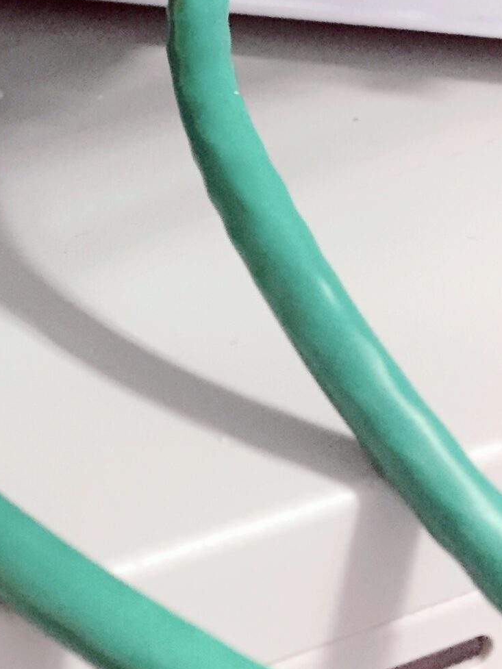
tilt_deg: -17.5
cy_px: 79
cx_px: -50
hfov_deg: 18.6
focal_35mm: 76
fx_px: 1469
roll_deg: +3.8
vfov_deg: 25.0
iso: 250
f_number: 2.2
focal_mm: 4.15
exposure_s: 1/20
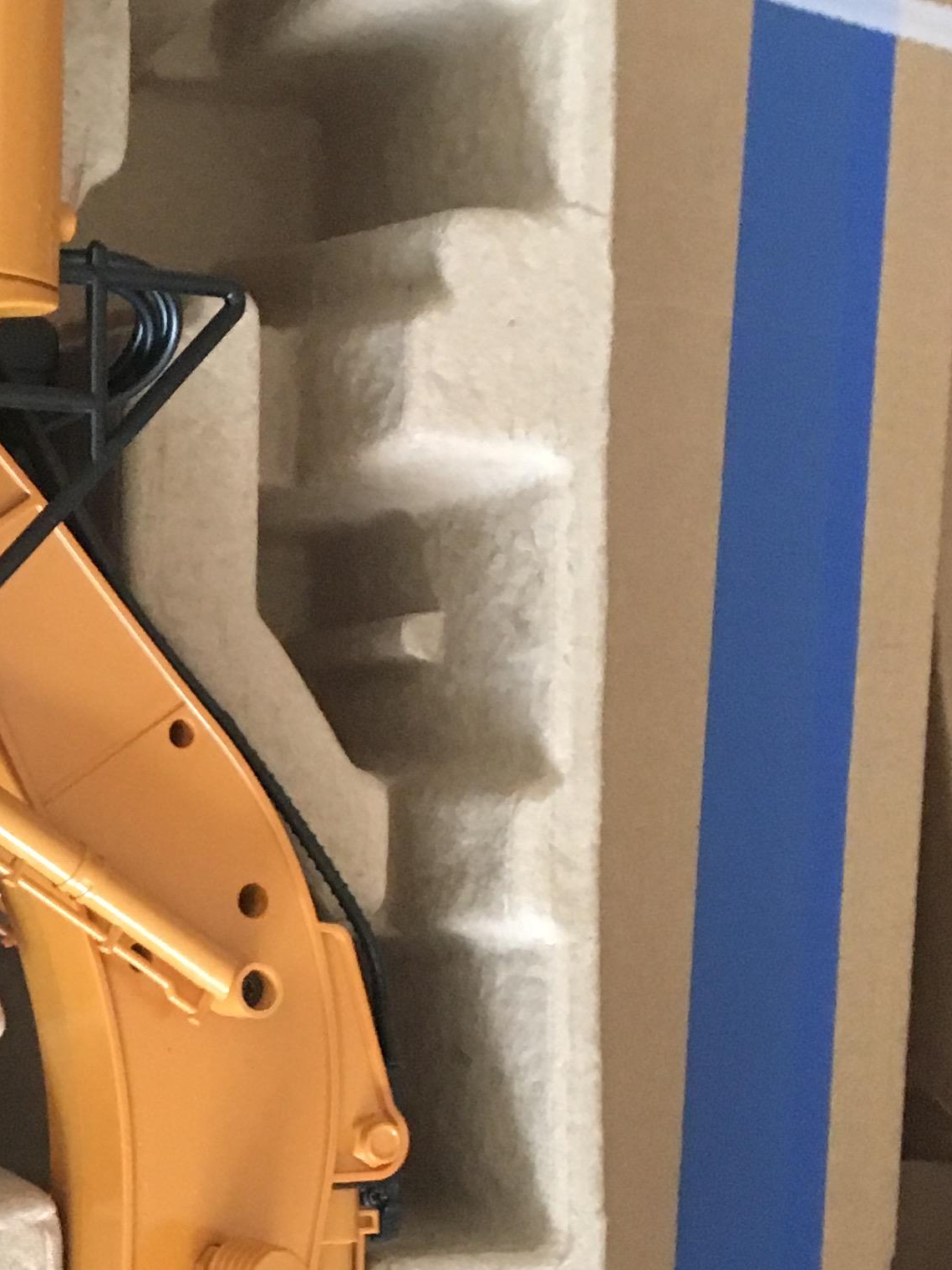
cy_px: 816
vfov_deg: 25.2
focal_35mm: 77
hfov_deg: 18.2
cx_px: -179
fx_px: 2824
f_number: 2.2
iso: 200
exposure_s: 1/25
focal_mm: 4.15
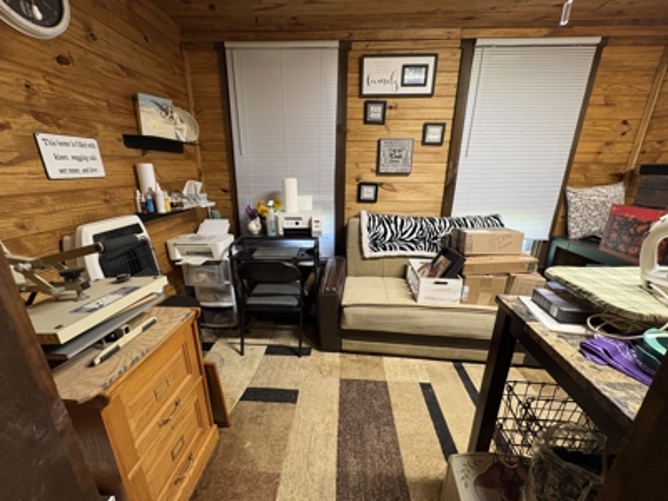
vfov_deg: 85.7
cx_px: 334
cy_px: 250
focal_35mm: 14
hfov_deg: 102.1
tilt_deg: -15.0
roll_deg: +1.3
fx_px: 270
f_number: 2.2
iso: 250
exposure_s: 1/60
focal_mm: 2.22
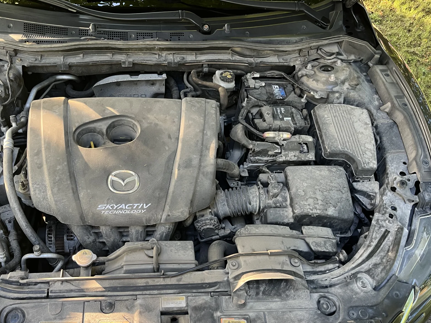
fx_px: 398
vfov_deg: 44.1
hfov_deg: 56.3
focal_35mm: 32
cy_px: 170
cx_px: 167
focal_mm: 5.1
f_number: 1.6
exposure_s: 1/64
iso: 125
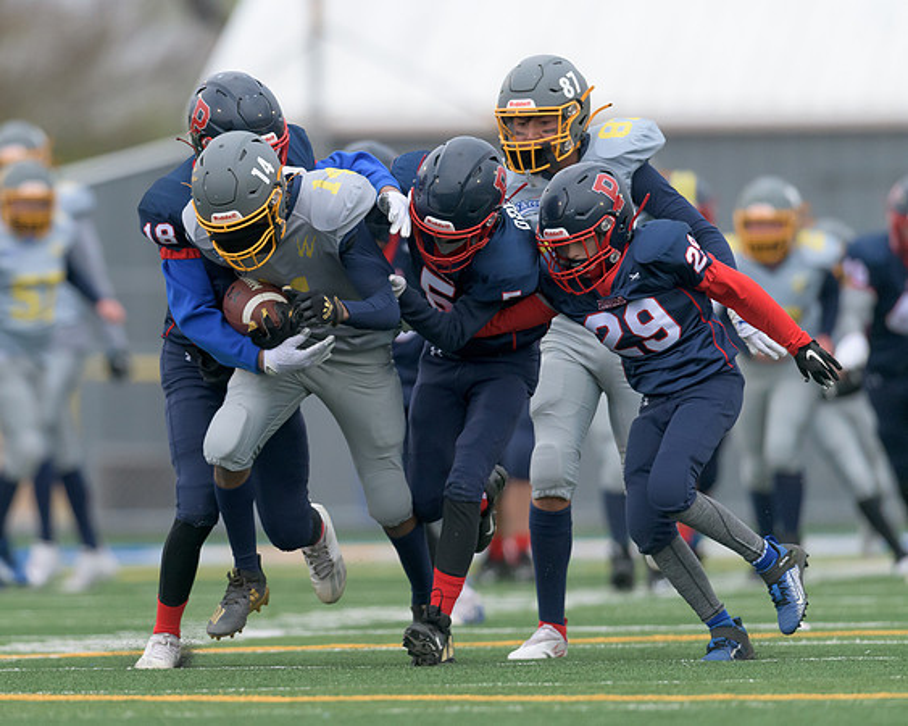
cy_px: 355
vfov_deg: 1.9
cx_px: 272
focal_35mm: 797
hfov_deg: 2.4
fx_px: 21401
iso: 1600
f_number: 4
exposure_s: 1/2500
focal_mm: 500
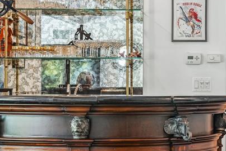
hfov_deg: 22.3
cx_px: 206
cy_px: 76
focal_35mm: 89
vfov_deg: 15.3
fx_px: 558
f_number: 5.6
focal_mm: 35
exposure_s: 1/20
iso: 400
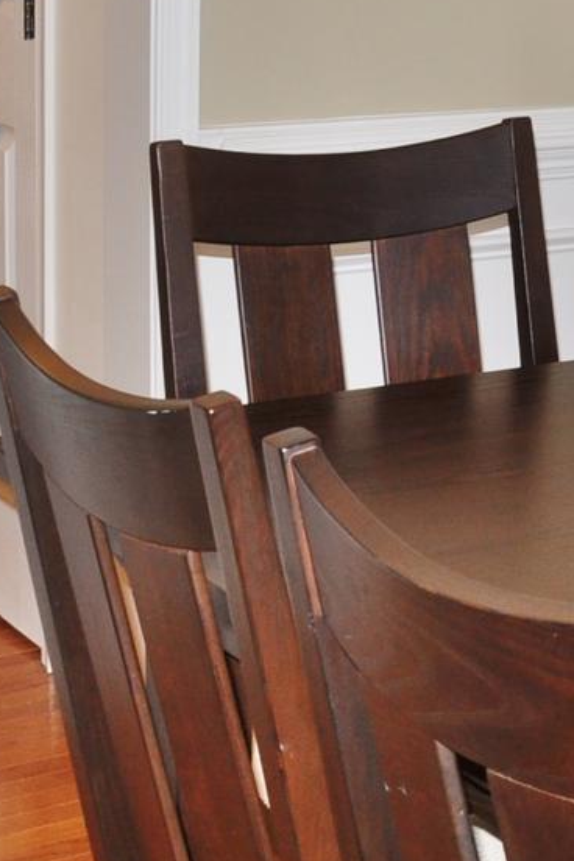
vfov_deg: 19.9
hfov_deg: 12.1
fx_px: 2391
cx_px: 1150
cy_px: 41
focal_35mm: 100
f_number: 8
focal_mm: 18
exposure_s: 1/60
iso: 200
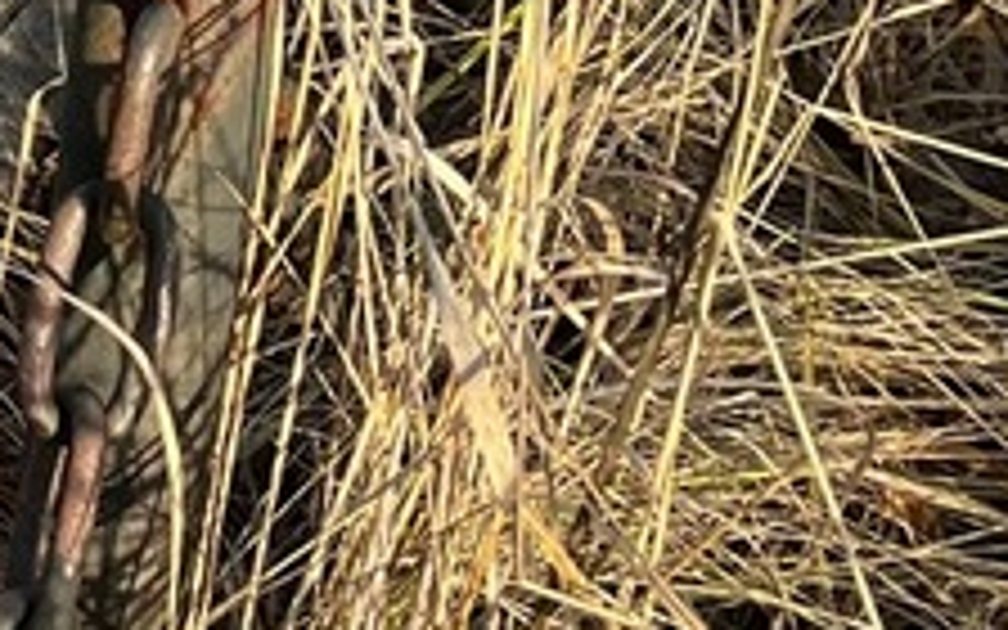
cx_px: -1282
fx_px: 3461
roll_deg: +2.6
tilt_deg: -24.5
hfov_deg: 13.2
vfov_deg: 10.2
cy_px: -140
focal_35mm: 126
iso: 50
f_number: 1.5
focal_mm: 5.7
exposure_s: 1/924
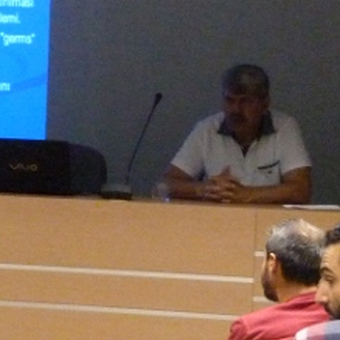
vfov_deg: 9.4
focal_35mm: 186
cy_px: 171
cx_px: -242
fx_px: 2067
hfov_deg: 9.0
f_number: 3.2
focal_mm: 8.1
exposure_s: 1/25
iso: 800
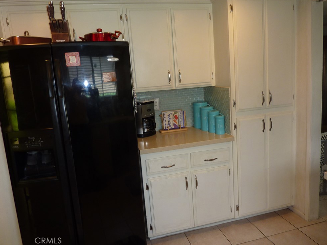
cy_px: 118
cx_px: 168
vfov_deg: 53.0
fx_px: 246
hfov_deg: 67.3
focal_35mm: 26
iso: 100
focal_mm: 4.1
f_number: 3.3
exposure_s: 1/30
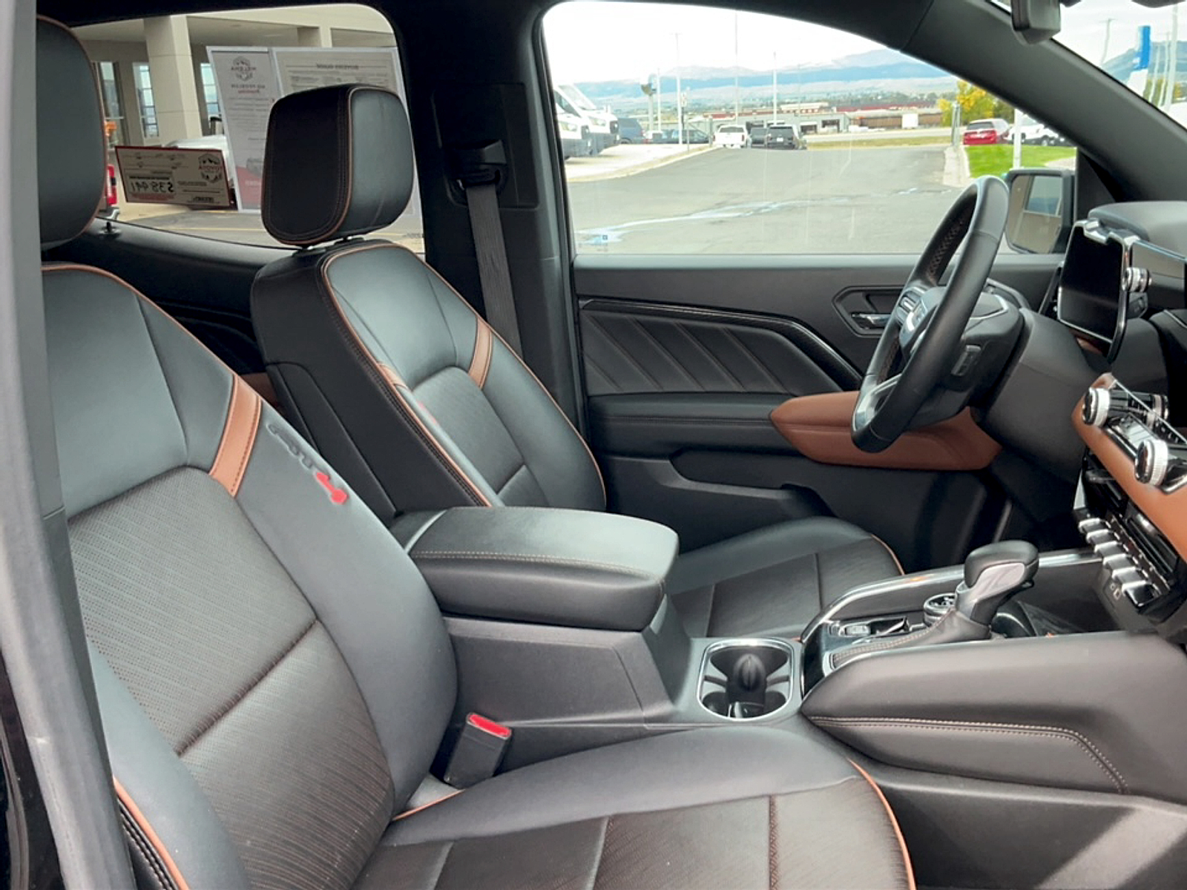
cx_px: 594
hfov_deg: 60.0
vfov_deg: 46.8
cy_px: 445
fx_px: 1029
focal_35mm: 30
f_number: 1.8
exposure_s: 1/120
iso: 40
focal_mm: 3
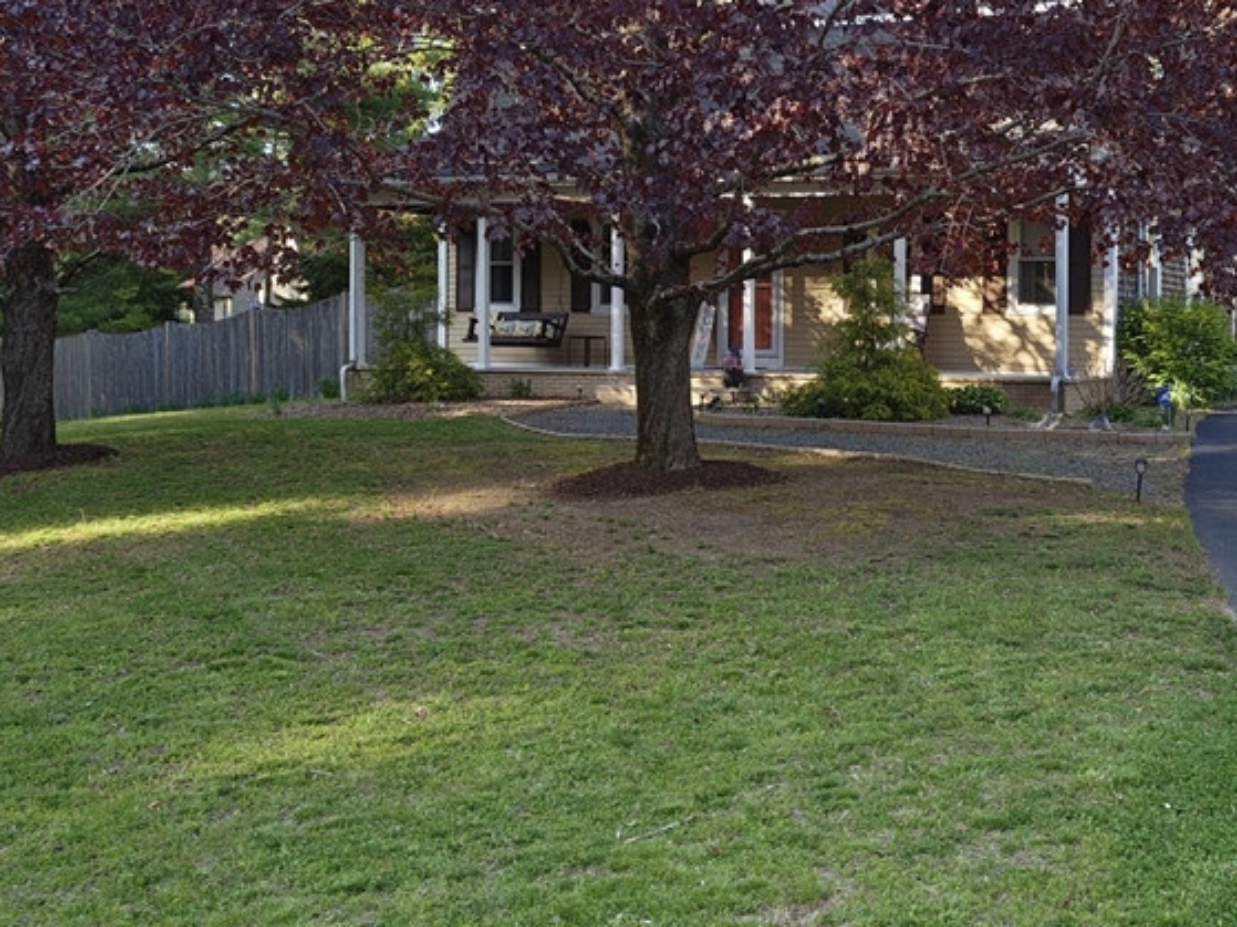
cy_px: 378
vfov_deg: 32.8
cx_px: 1025
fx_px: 1572
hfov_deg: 40.8
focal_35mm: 44
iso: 300
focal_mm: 5.41
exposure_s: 1/120
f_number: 1.8
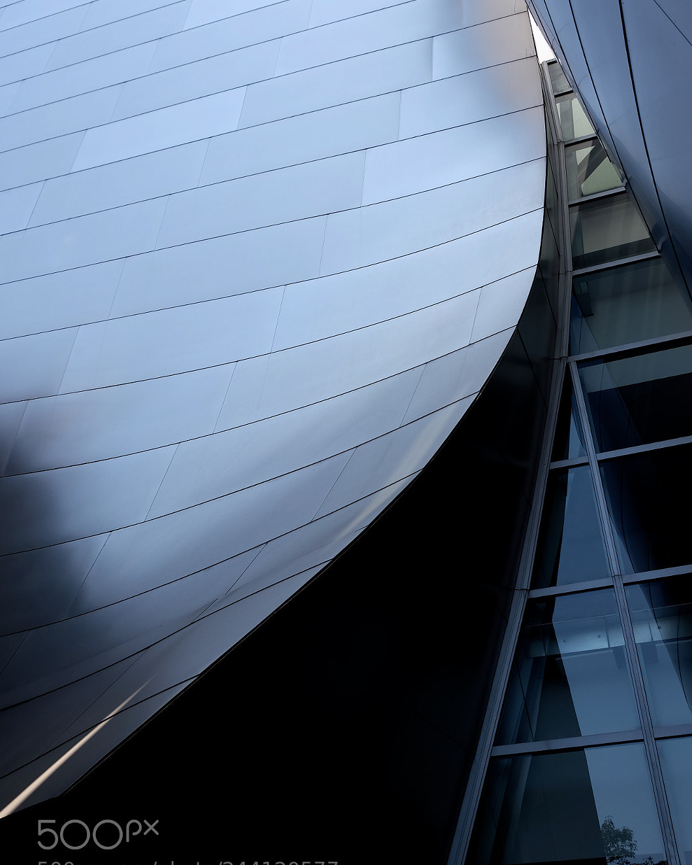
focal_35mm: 34
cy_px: 398
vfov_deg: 52.8
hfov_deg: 43.4
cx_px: 345
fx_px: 870
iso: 200
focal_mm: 20.1
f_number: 5.6
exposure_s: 1/160
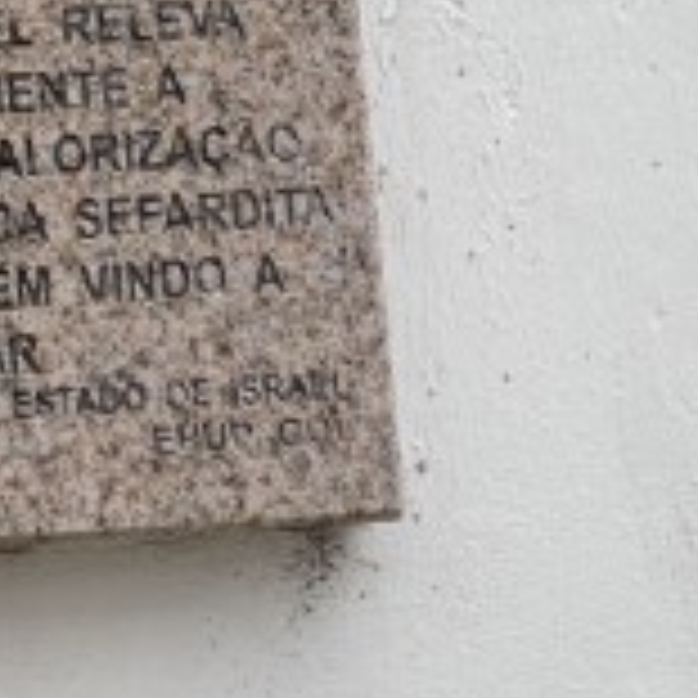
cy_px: -356
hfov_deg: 7.3
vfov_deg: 7.4
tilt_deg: +8.0
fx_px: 5338
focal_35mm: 234
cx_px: -383
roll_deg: +4.0
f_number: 2.2
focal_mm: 7.5
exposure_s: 1/314
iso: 20
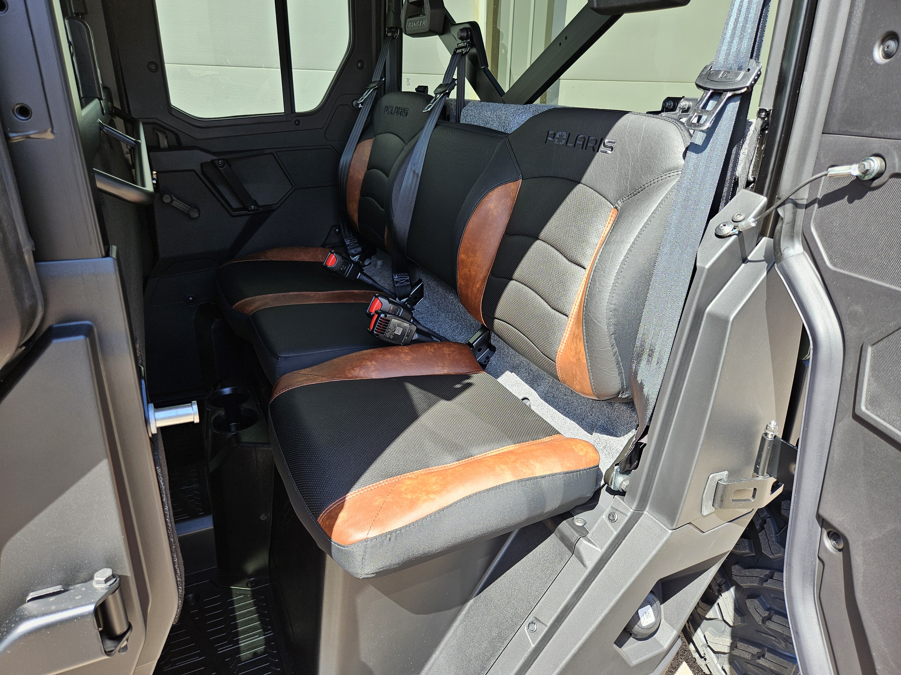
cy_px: 338
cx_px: 450
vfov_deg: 58.9
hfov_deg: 73.9
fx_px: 599
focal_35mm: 23
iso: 25
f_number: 1.8
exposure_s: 1/172
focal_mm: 5.4
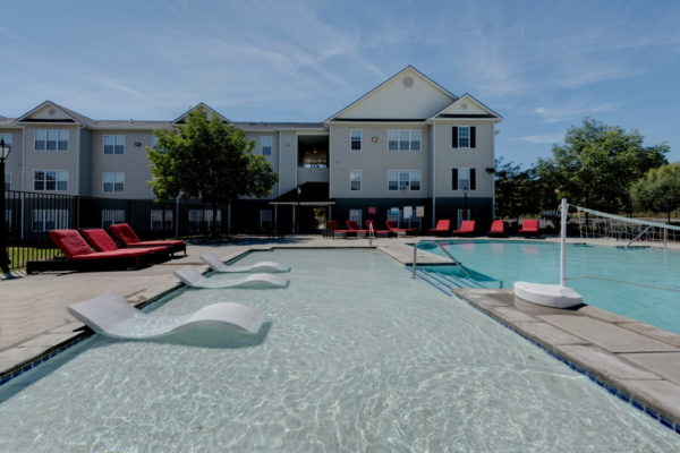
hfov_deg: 96.7
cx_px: 340
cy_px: 226
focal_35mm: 16
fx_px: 302
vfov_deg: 73.7
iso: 64
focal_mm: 16
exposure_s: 1/500
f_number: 8
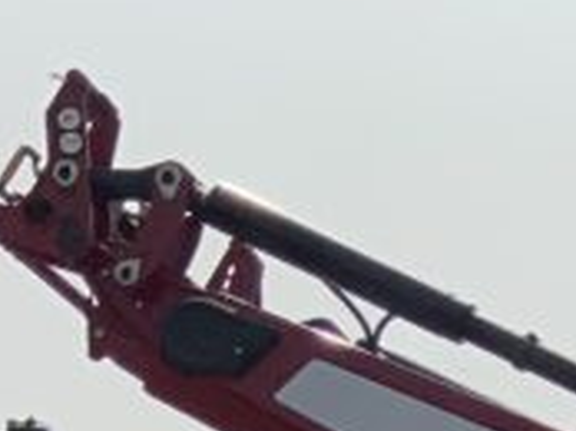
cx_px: 1397
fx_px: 2841
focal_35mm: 171
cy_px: 1131
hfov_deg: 10.1
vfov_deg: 7.9
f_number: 1.8
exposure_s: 1/5263
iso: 20
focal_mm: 3
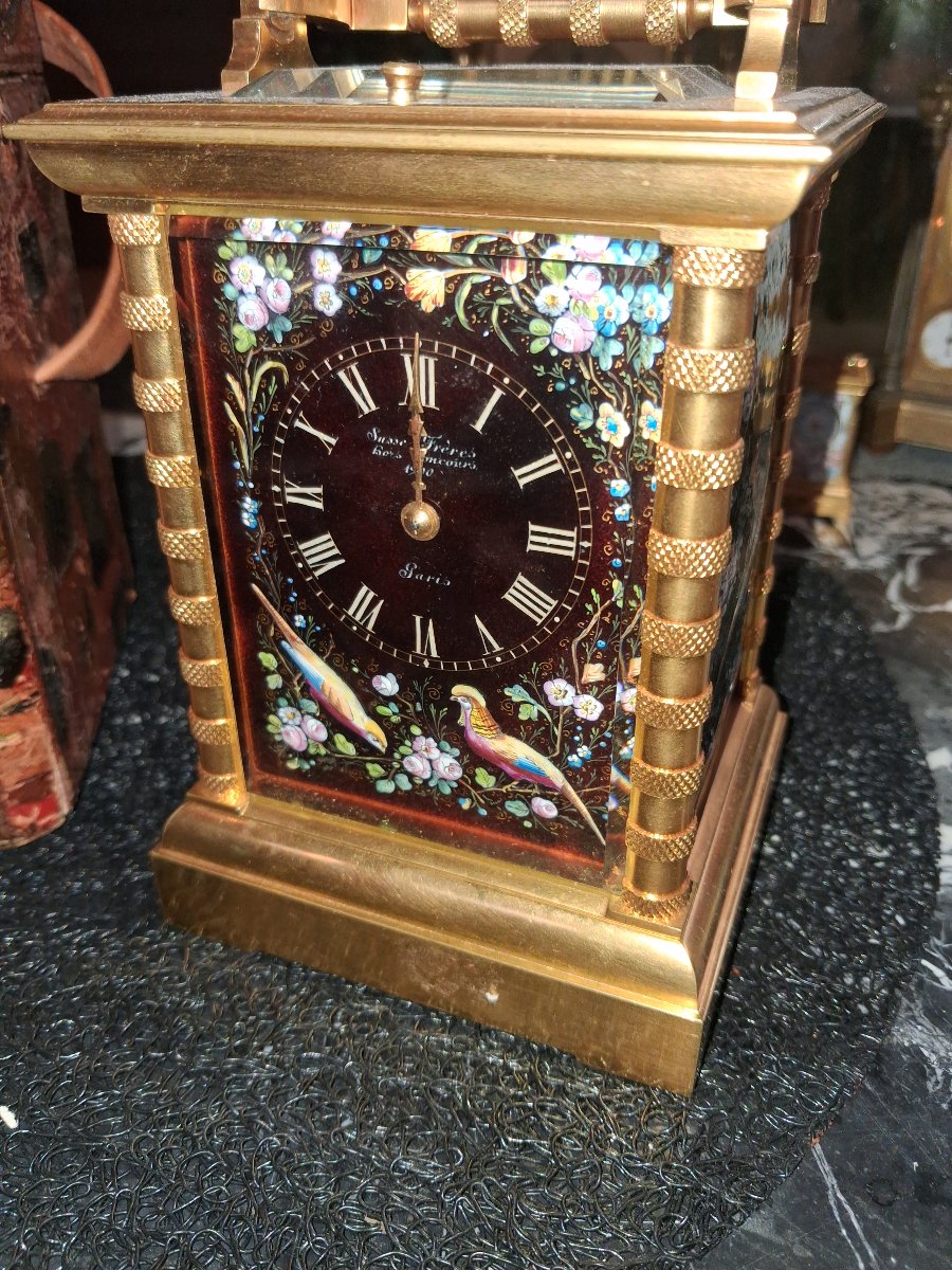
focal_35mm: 27
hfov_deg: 51.4
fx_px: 990
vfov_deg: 65.3
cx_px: 476
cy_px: 635
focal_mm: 4
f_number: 1.8
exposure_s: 1/100
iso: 80
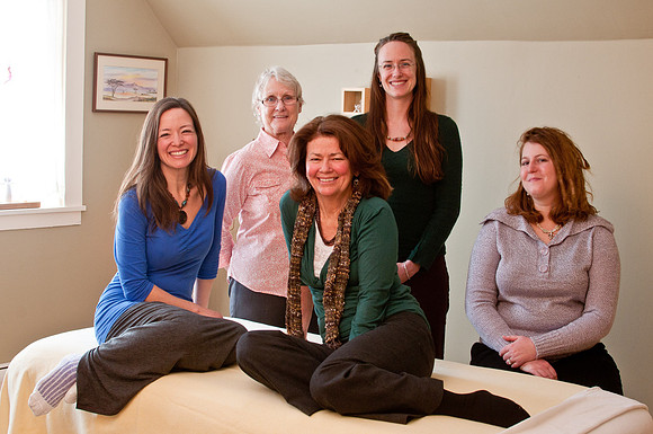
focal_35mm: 52
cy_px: 217
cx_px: 326
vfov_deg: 25.7
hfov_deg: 37.9
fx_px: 951
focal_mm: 35
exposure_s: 1/20
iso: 400
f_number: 5.6
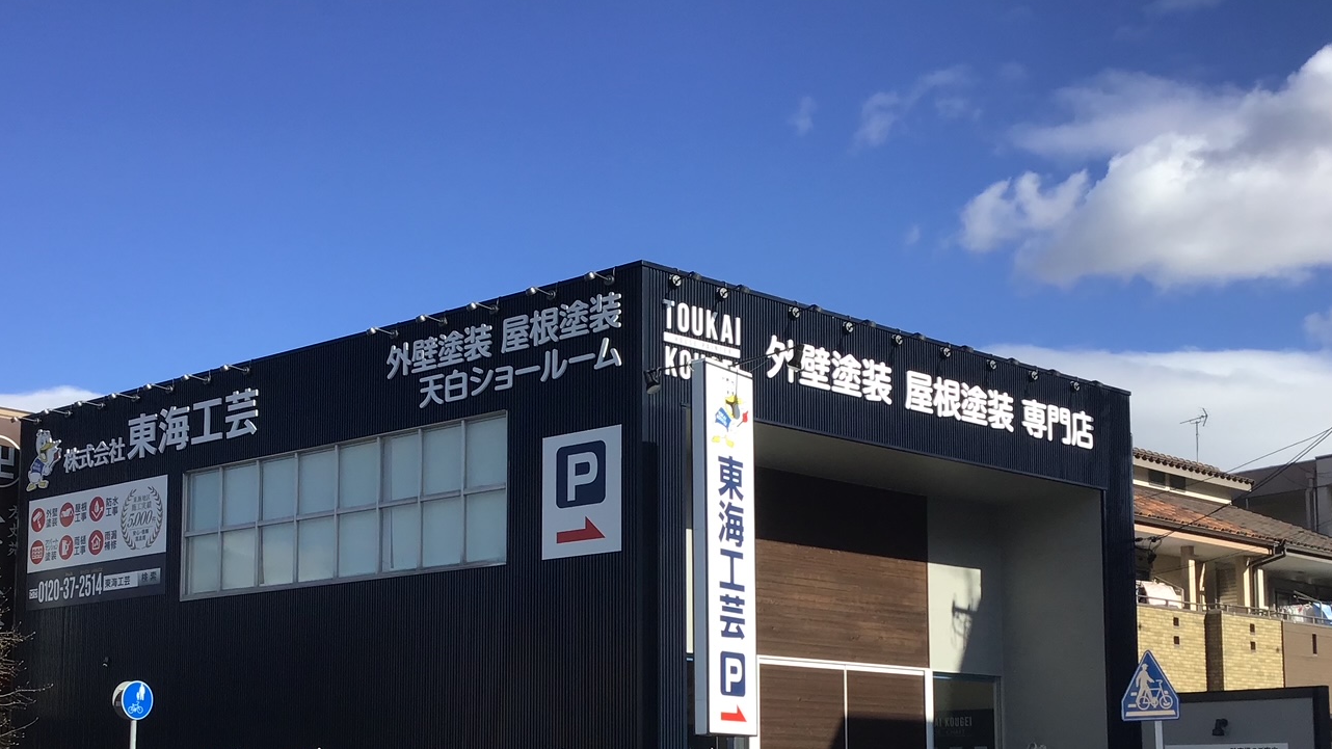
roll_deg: -0.4
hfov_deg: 47.2
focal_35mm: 43
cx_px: 581
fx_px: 1519
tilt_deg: +3.8
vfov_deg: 27.0
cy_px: 633
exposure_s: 1/1274
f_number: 2.4
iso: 25
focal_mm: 3.3
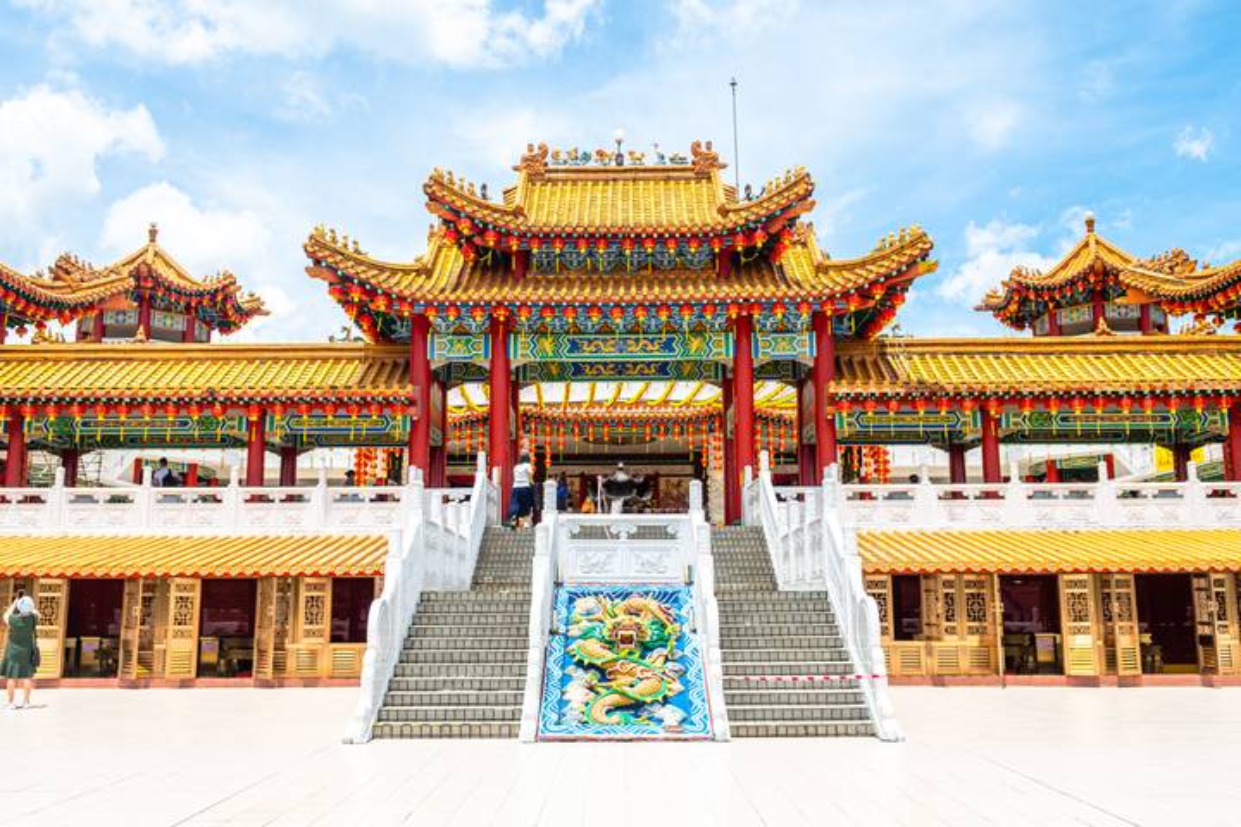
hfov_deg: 61.9
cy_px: 414
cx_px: 620
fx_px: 1034
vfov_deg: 43.6
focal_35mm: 30
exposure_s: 1/640
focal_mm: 20
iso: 100
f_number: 5
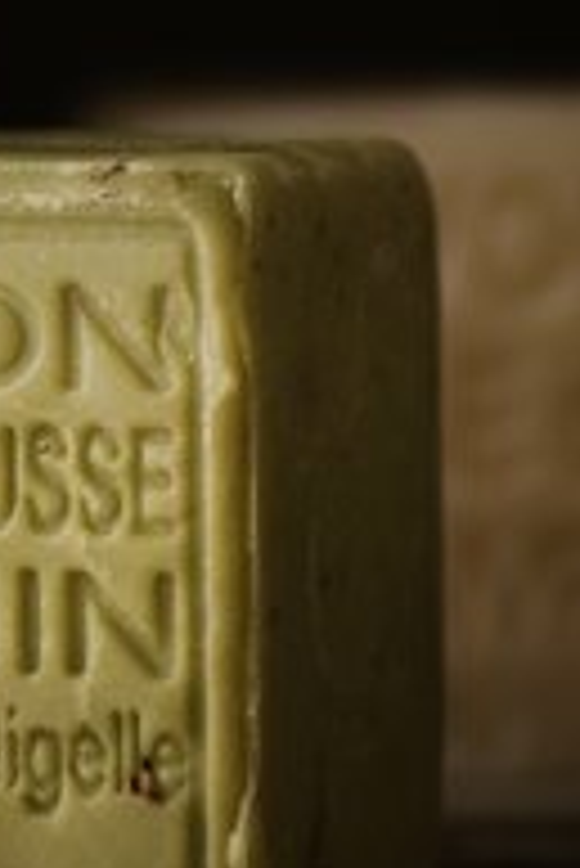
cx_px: -85
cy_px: -400
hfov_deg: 3.2
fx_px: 10517
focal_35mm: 436
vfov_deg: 4.7
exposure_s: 1/100
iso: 100
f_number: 3
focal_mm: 105
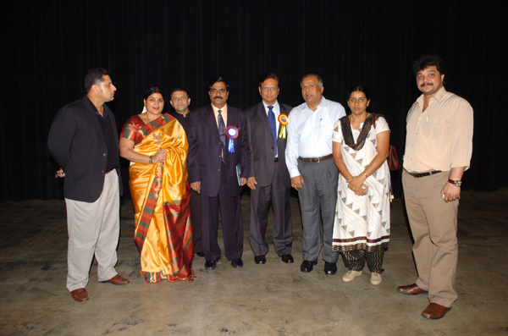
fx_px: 401
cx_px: 254
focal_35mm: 28
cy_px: 168
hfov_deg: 64.7
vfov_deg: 45.5
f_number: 4
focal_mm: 19
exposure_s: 1/60
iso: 400
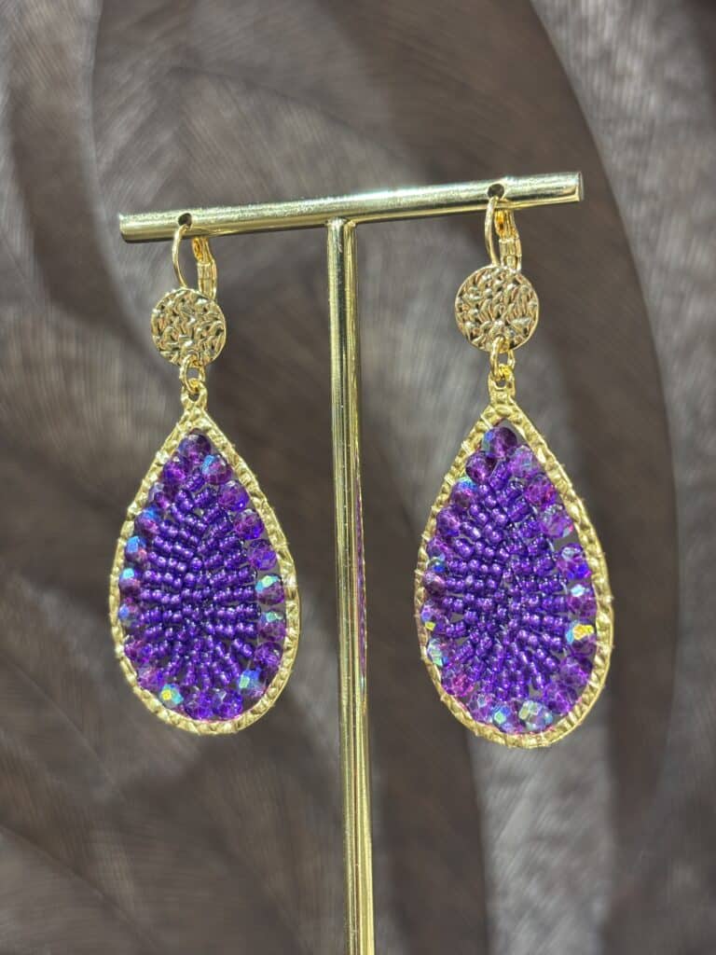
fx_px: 1434
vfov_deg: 36.8
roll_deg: +1.8
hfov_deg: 28.0
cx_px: 358
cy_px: 478
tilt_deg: -1.9
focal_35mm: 52
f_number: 1.6
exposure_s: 1/50
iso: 64
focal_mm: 5.96
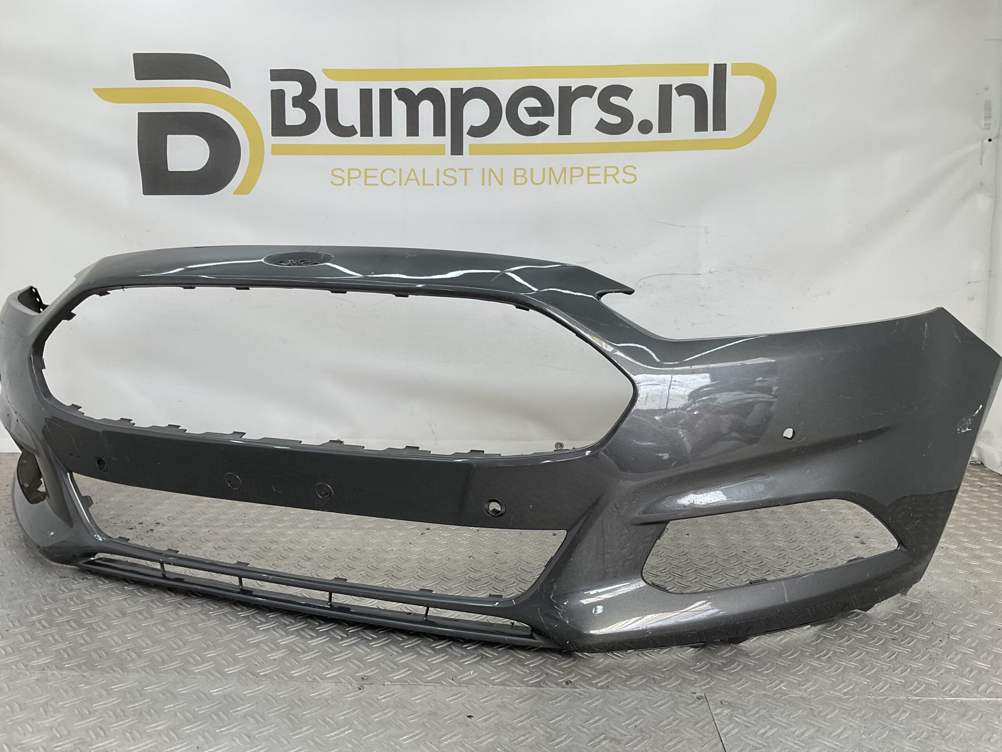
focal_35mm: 29
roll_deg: -1.3
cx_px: 501
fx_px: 839
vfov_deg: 48.2
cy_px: 376
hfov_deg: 61.7
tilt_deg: -8.9
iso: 16
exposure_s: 1/178
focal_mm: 3
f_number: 1.8
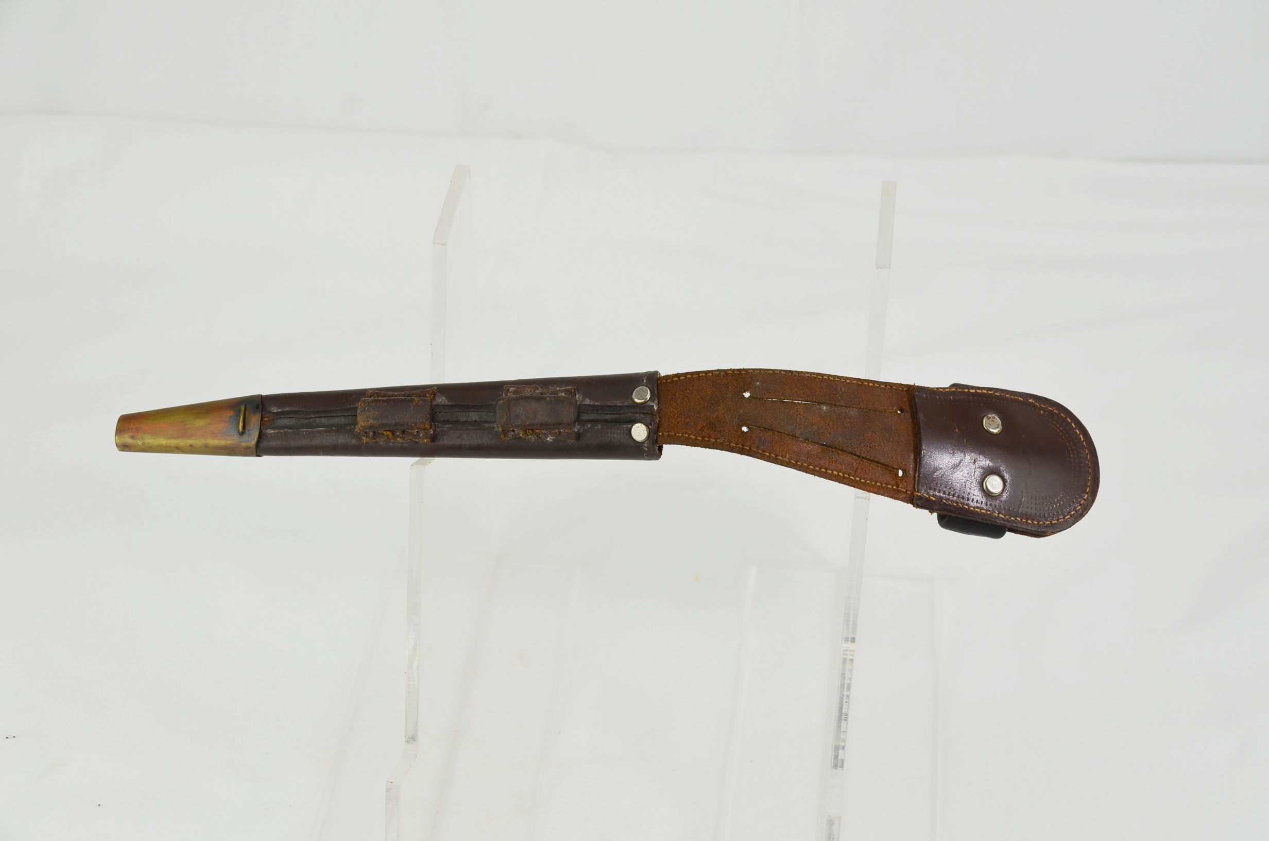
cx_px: 634
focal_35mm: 52
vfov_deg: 25.6
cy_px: 420
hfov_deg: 37.9
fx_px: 1847
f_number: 6.3
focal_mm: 35
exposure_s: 1/160
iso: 200
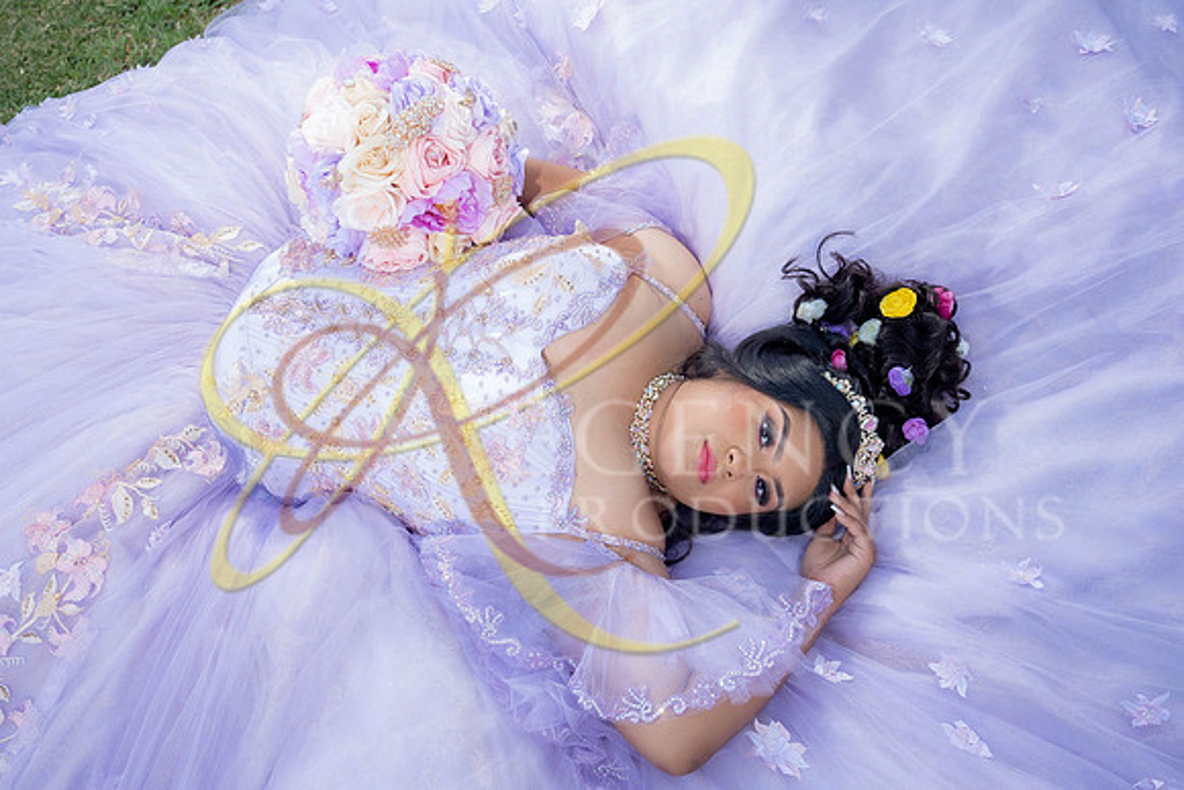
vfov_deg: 43.6
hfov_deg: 61.9
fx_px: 987
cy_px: 395
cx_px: 592
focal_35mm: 30
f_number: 2.8
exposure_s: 1/500
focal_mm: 20
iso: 125
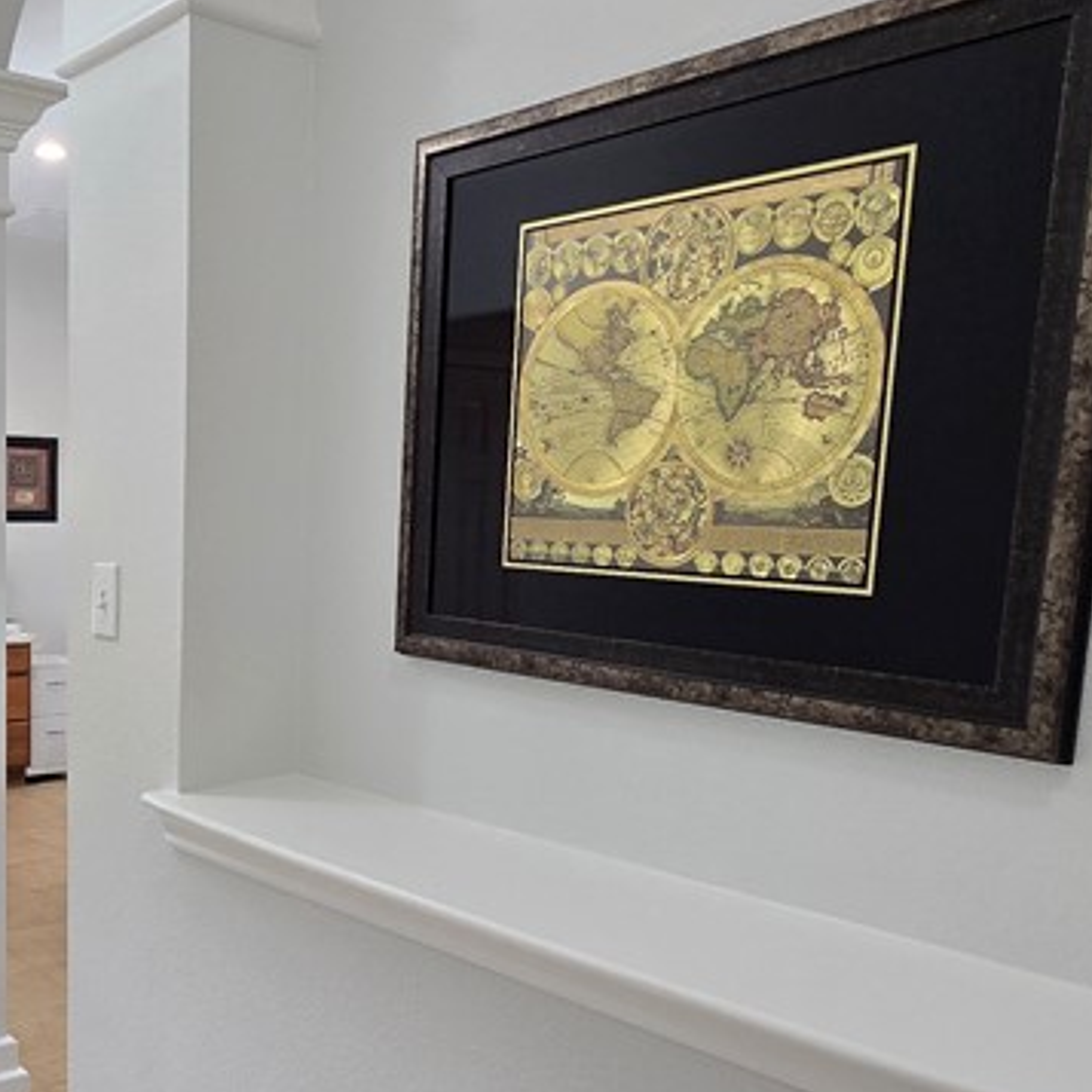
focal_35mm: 33
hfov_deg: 46.4
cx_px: 177
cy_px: 679
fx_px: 1178
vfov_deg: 49.3
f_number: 2.2
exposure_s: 1/60
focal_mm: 2.2
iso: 160
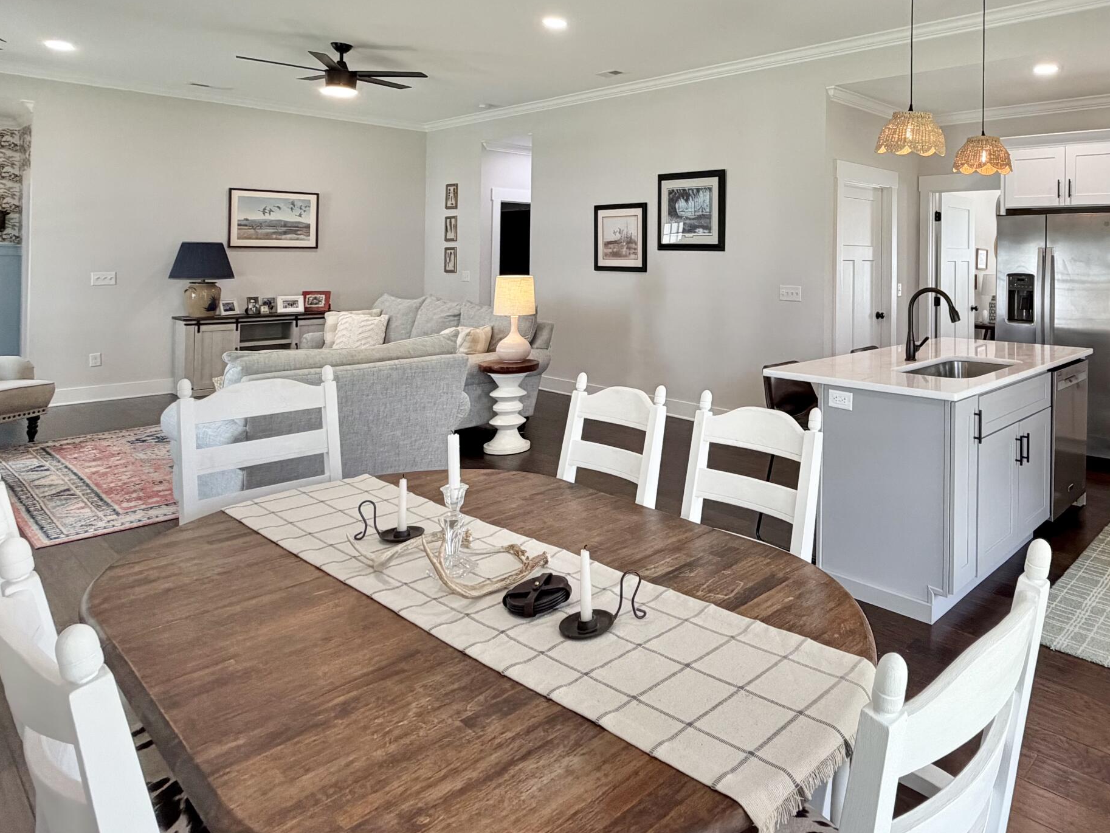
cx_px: 802
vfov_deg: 57.0
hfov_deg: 70.0
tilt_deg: +0.9
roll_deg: -0.4
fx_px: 738
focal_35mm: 23
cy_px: 249
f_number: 2.2
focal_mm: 2.22
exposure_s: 1/120
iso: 160
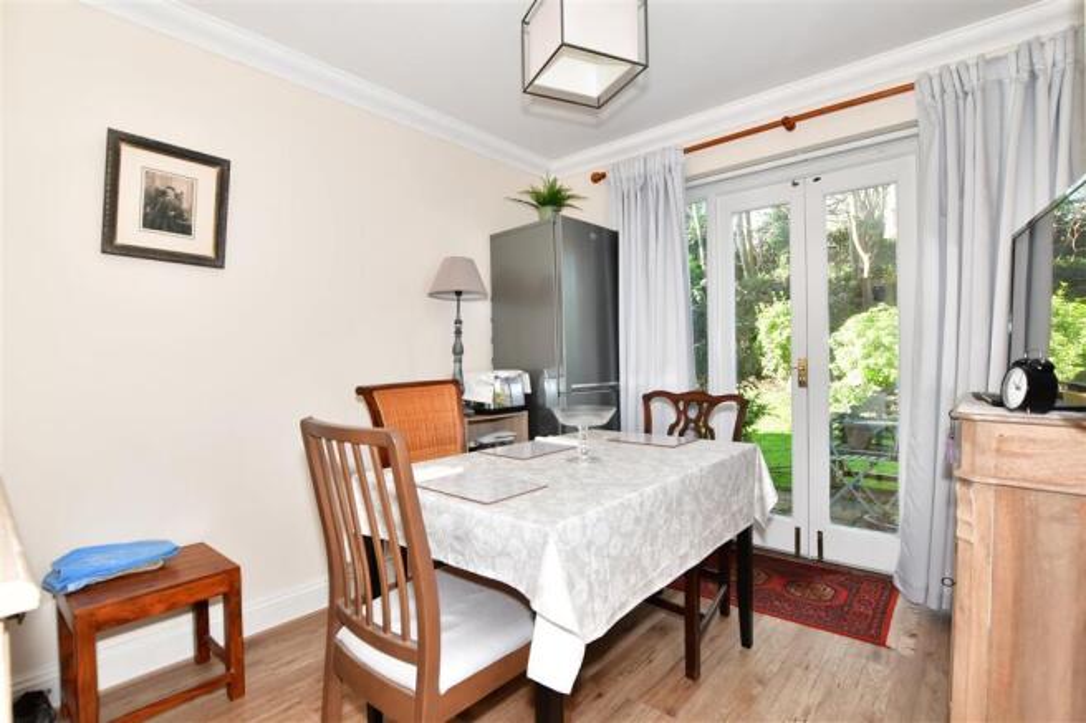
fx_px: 452
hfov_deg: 100.4
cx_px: 543
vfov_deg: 77.3
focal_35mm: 15
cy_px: 362
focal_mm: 10
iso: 200
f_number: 6.3
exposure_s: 1/15
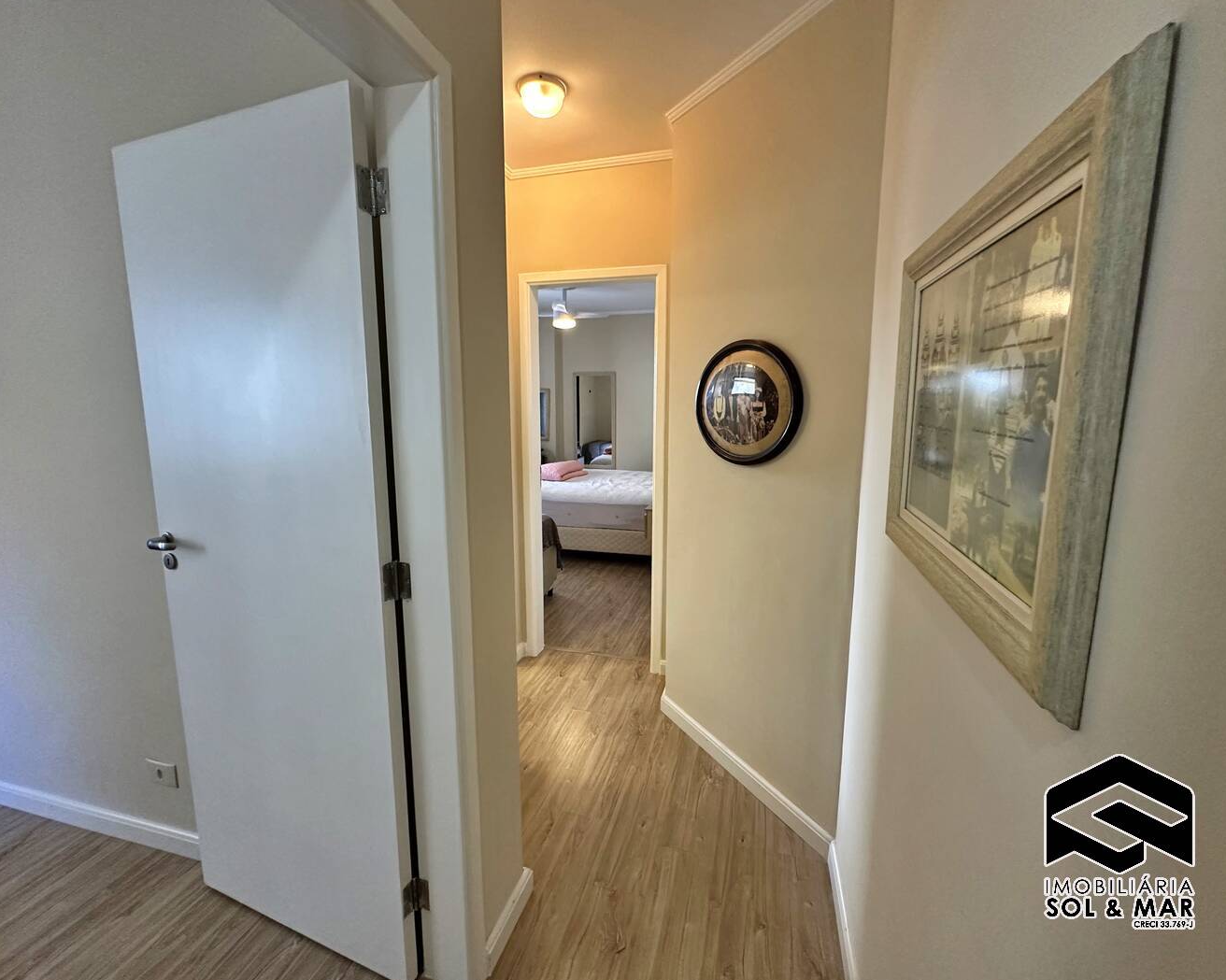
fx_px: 544
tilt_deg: -8.4
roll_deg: -0.1
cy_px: 482
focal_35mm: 15
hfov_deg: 96.8
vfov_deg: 84.0
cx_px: 624
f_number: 2.2
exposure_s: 1/120
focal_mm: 2.22
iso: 320
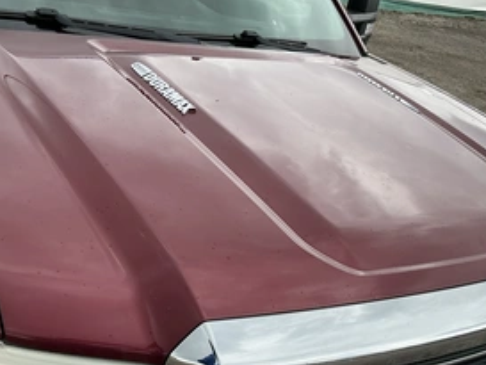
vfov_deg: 35.0
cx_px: 242
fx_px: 576
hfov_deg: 45.8
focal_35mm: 41
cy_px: 224
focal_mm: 3
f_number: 1.8
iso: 25
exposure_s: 1/412
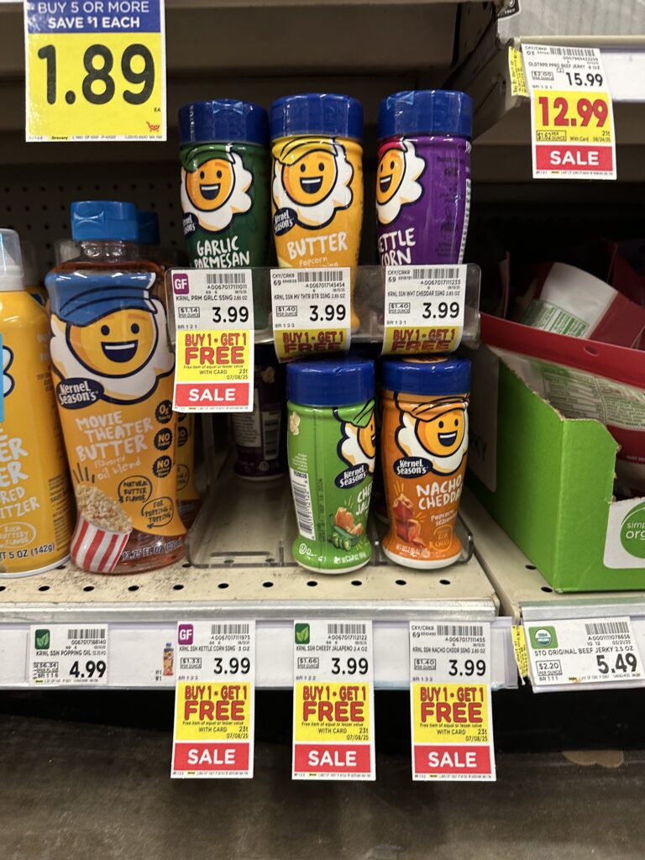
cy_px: 430
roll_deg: +0.6
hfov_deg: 56.8
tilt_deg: -13.8
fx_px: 596
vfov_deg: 71.6
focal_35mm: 24
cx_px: 322
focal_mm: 6.86
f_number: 1.78
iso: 250
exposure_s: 1/60
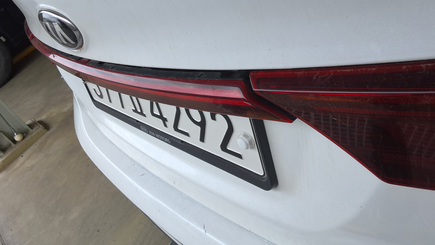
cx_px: 217
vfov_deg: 37.4
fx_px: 358
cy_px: 81
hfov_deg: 62.6
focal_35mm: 31
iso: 32
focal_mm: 2.91
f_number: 1.9
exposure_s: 1/561
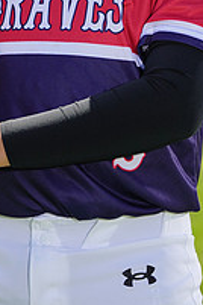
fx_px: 4821
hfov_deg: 2.4
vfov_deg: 3.6
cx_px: 64
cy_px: -88
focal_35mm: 570
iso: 100
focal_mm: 198
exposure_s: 1/250
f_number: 8
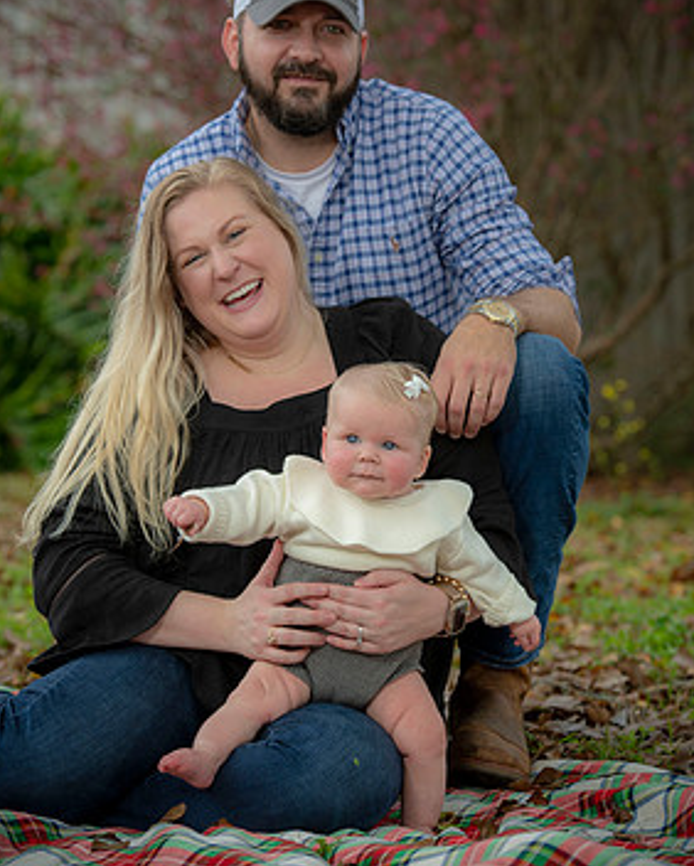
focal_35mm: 139
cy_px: 357
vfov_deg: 13.8
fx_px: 3566
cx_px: 336
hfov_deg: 11.1
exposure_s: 1/200
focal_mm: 116
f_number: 5
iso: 160
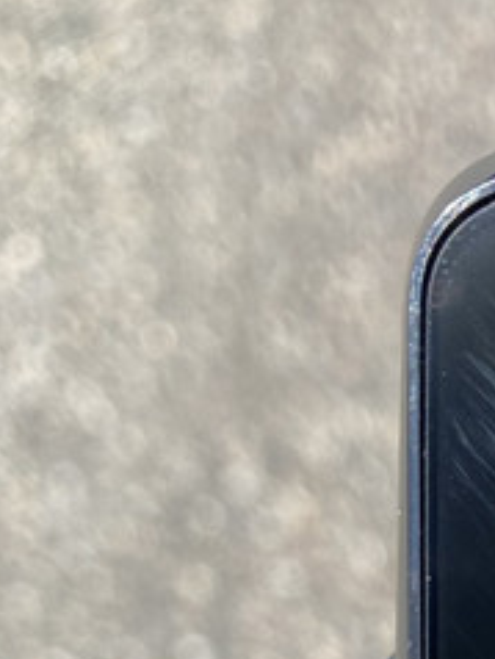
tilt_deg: -62.3
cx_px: 708
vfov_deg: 18.9
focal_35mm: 94
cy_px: 922
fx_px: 1789
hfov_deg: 14.8
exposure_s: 1/274
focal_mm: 3.99
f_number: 1.8
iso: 20
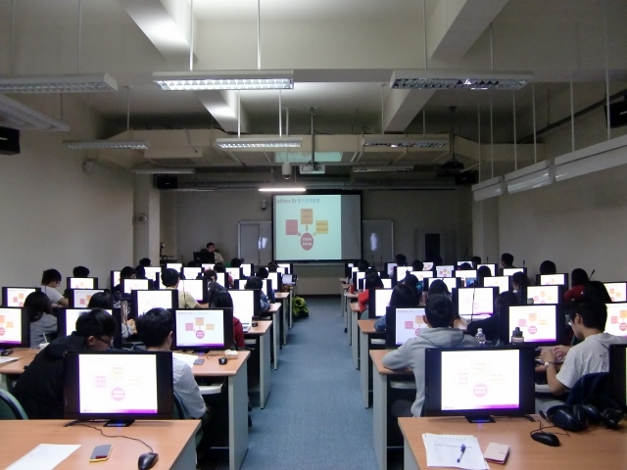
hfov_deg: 63.4
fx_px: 507
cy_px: 235
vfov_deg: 49.7
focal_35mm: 28
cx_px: 314
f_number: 2.6
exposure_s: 1/50
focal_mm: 4.9
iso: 400
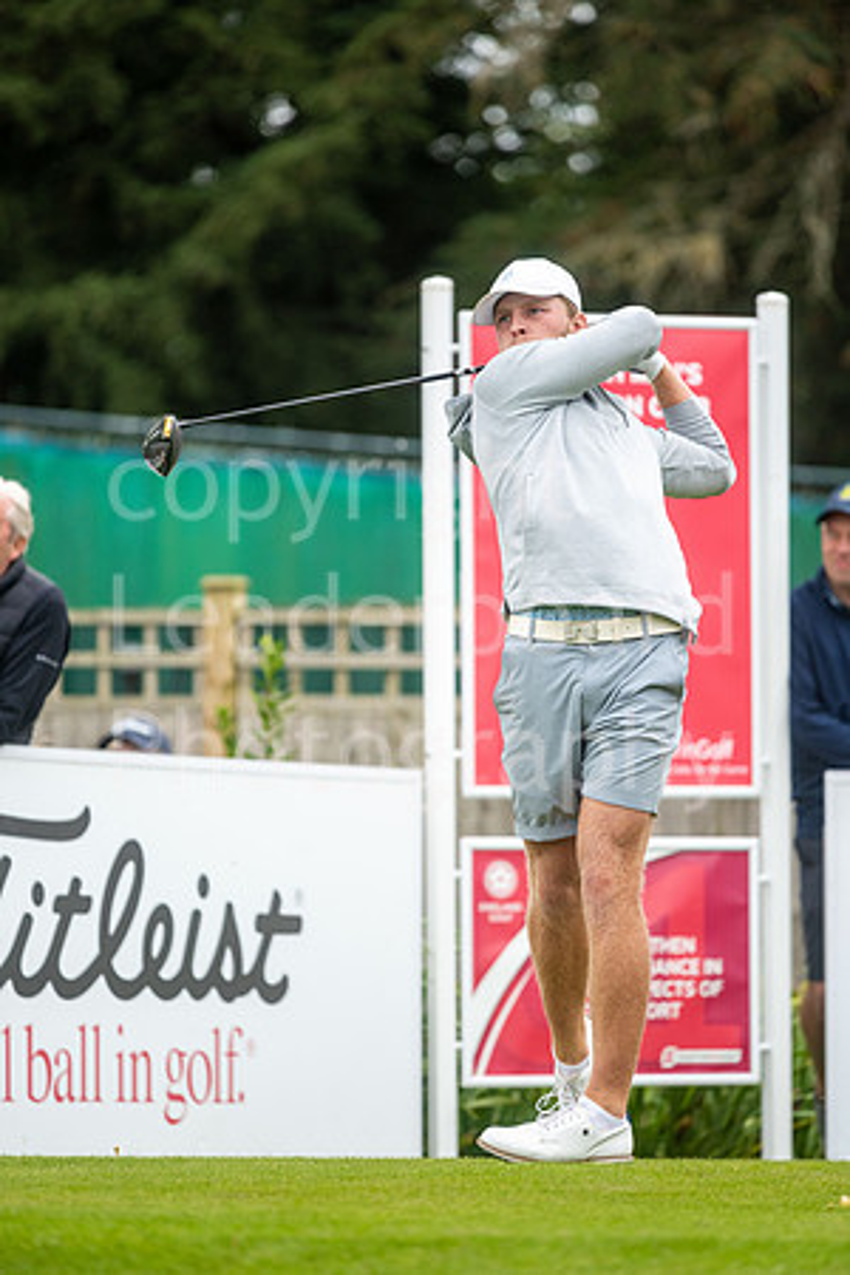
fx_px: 10624
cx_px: 425
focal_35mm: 300
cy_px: 638
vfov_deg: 6.9
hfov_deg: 4.6
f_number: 4
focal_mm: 300
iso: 640
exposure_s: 1/1250
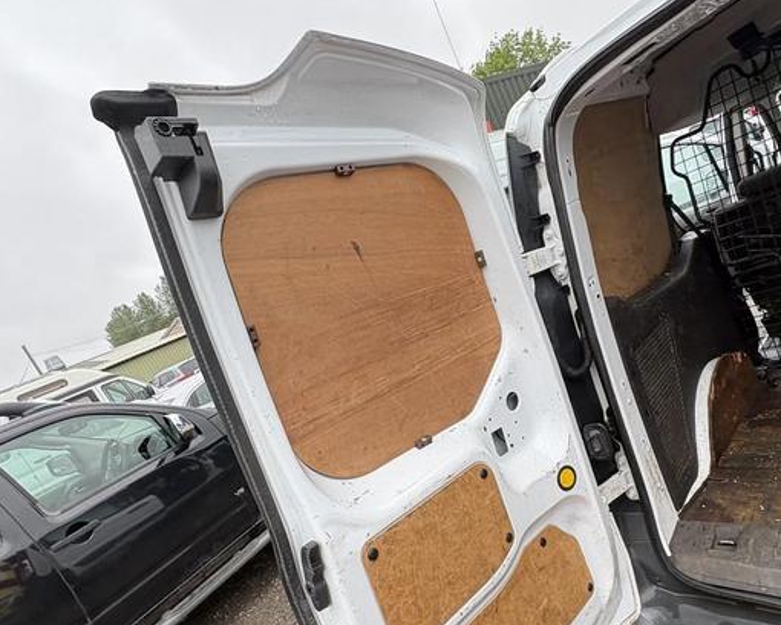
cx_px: 487
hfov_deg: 69.2
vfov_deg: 58.5
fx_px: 555
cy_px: 360
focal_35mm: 24
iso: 40
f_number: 2.2
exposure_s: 1/235
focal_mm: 2.22
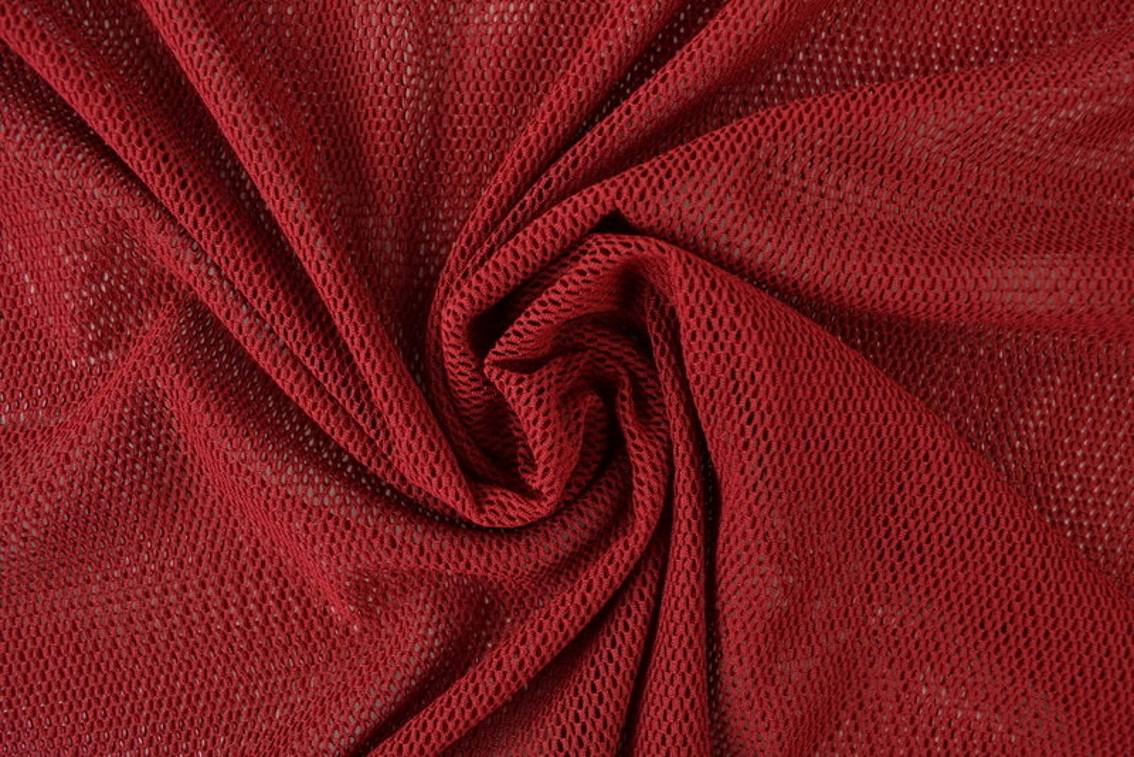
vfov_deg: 43.6
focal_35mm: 30
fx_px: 945
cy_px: 378
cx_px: 567
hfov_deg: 61.9
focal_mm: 20
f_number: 6.3
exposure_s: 1/25
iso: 100
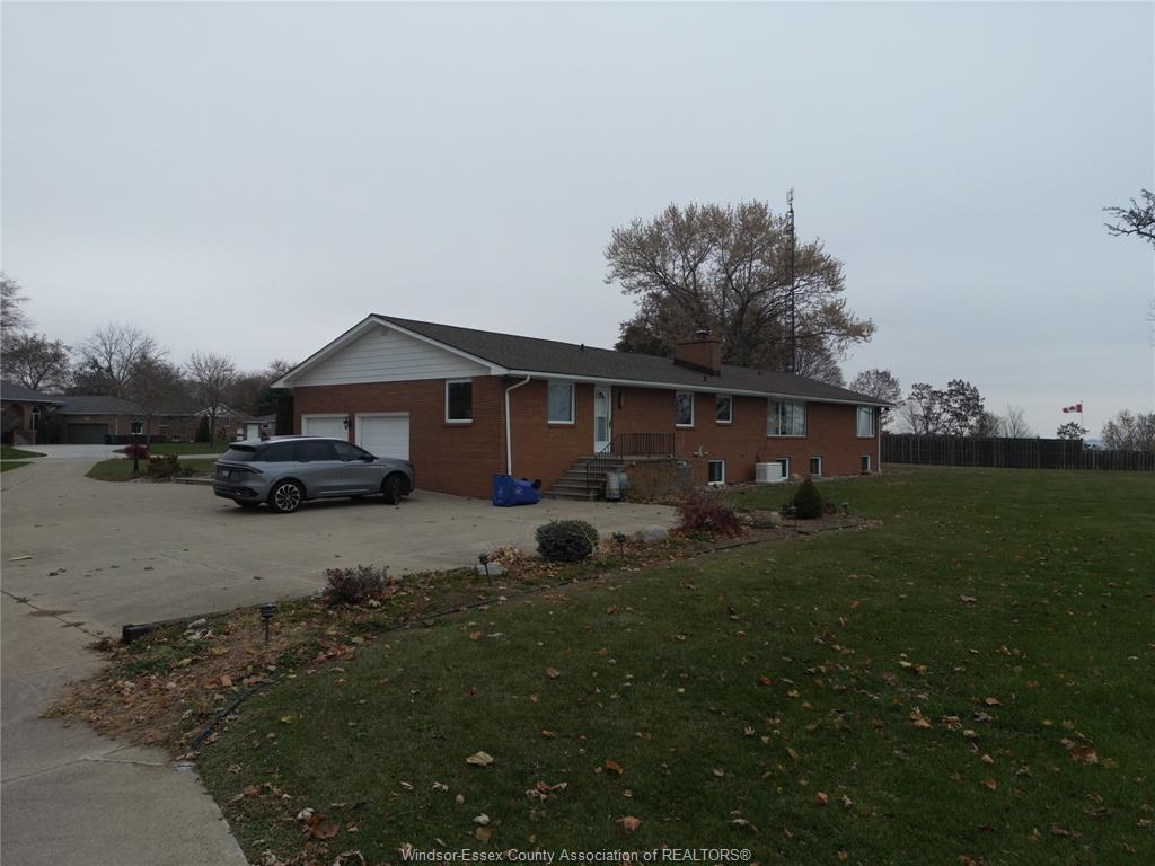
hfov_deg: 71.6
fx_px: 801
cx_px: 578
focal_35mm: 24
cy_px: 433
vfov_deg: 56.8
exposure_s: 1/250
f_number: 1.7
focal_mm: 6.72
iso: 100
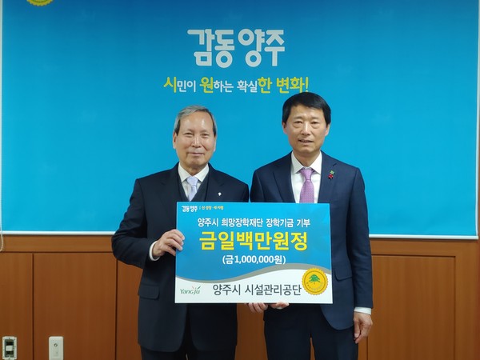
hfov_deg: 34.9
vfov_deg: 26.6
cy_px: 180
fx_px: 763
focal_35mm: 55
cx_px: 240
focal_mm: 5.88
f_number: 2.4
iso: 550
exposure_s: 1/60
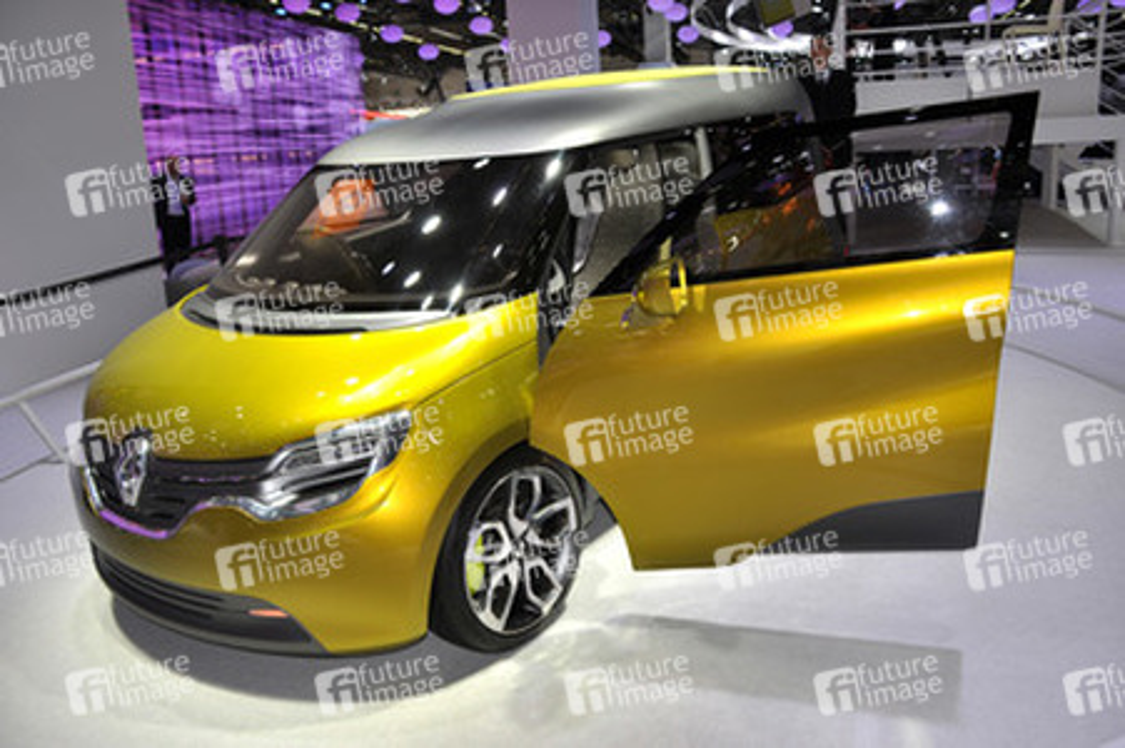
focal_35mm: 30
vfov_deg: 43.5
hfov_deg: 62.0
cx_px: 562
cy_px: 374
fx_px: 937
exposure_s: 1/200
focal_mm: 20
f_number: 4.5
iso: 200
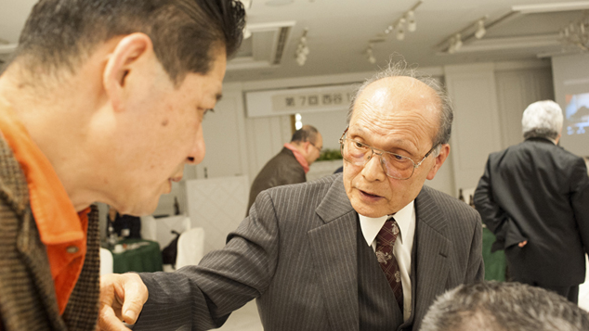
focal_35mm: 37
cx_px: 294
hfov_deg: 54.0
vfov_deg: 32.0
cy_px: 148
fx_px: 578
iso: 2000
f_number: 5.6
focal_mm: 35
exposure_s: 1/100
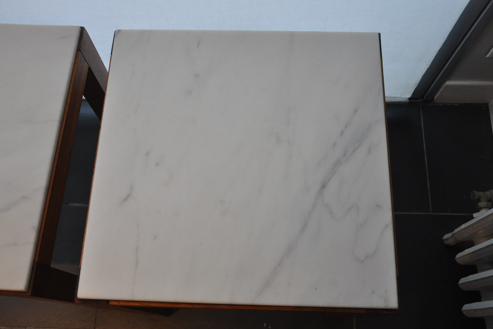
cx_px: 244
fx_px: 466
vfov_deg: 38.9
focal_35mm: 34
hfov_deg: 55.8
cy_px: 164
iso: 800
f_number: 4
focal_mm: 22
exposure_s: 1/60
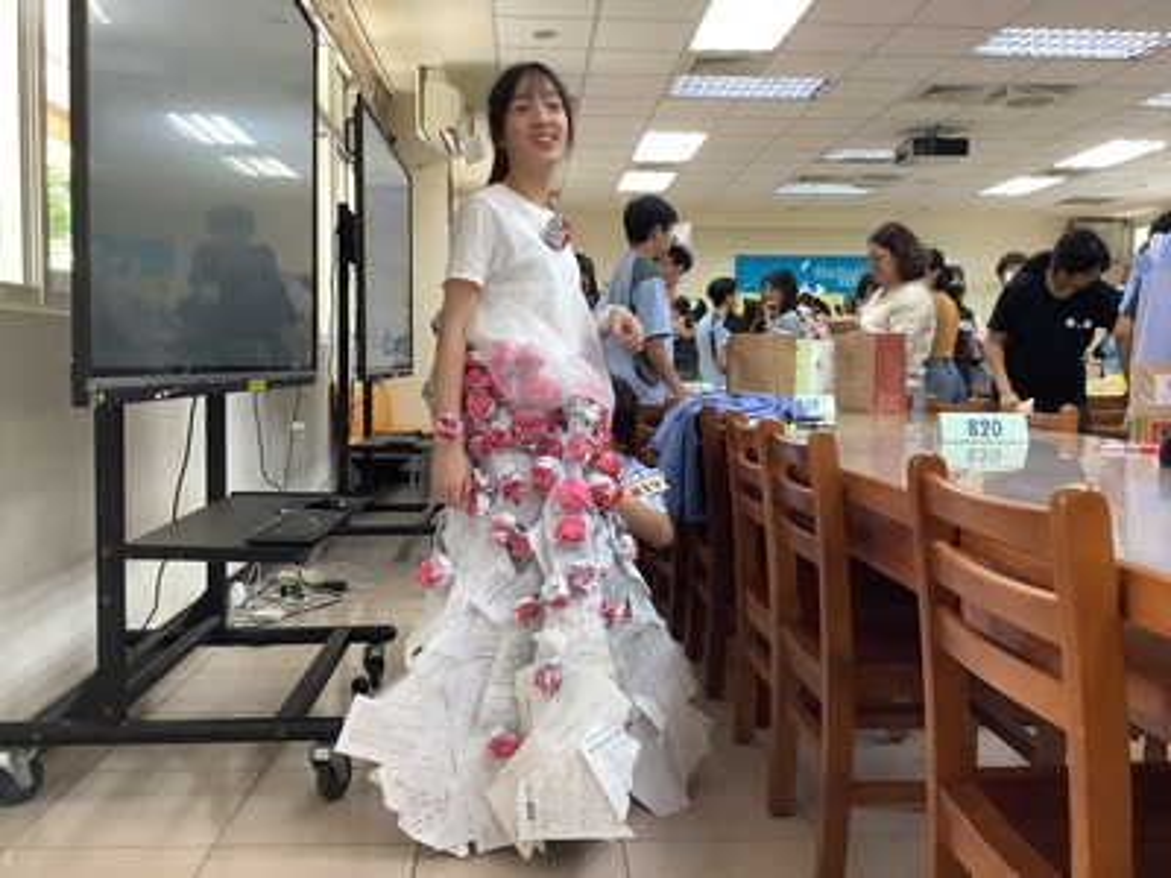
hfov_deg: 58.4
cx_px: 586
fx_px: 1049
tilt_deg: -5.1
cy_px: 439
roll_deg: -0.8
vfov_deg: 45.4
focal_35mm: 31
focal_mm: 3.3
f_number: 2.4
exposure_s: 1/60
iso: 125
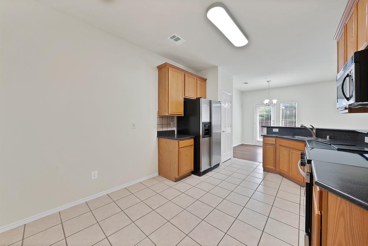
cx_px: 184
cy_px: 123
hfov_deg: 112.6
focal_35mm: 12
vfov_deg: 90.1
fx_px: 123
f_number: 9
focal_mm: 12
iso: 640
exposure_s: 1/6
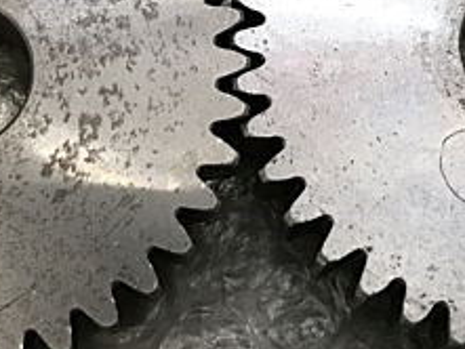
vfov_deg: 17.9
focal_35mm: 81
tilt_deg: -68.8
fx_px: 1089
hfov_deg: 24.1
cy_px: 34
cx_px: 238
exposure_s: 1/20
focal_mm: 3.99
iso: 40
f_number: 1.8
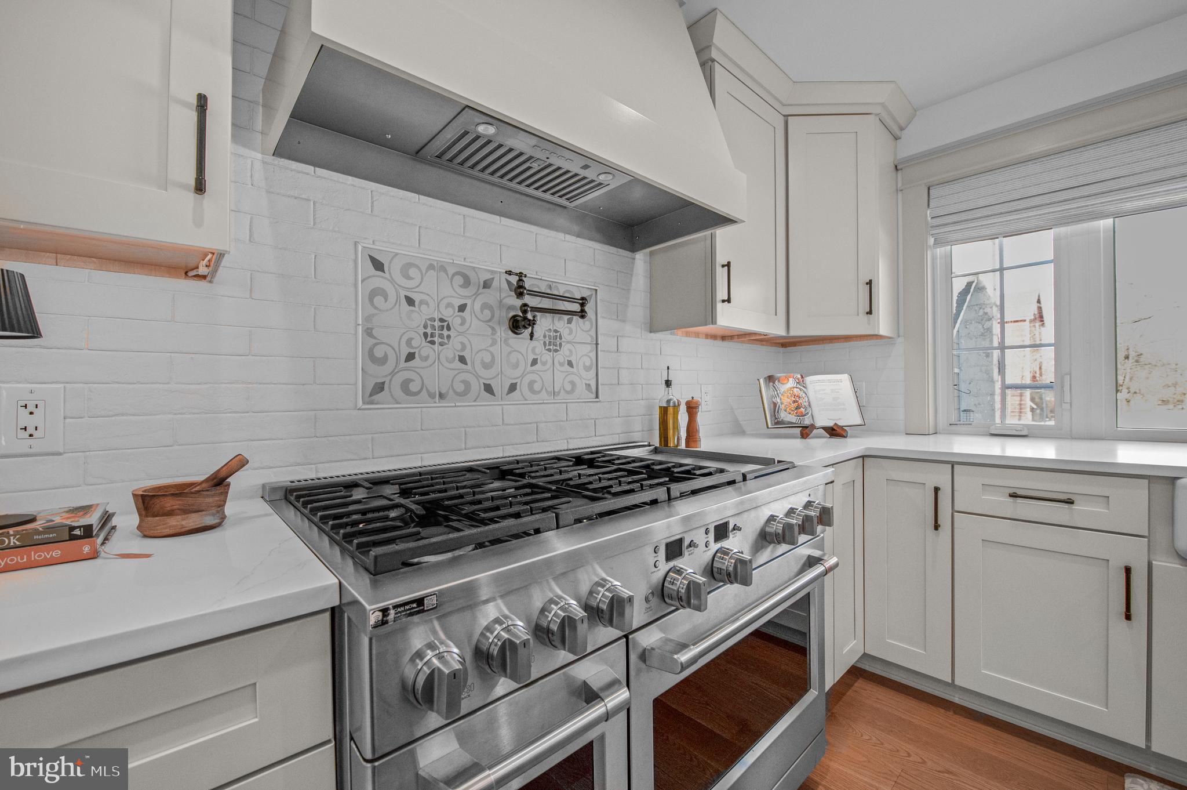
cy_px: 395
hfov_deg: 104.3
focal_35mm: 14
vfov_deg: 81.1
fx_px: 461
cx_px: 594
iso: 1600
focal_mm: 14
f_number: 8
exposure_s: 1/125
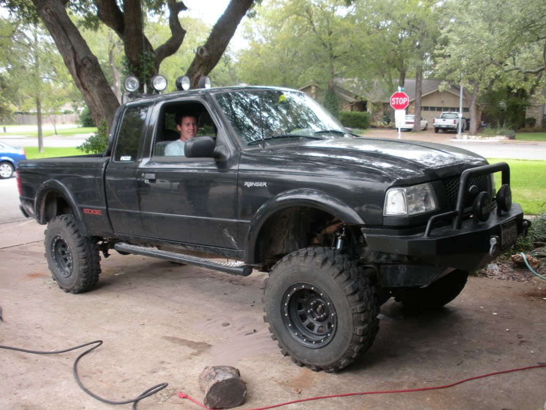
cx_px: 273
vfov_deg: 40.7
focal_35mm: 35
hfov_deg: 52.6
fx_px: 552
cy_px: 205
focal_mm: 6.3
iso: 98
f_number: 3.5
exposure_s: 1/59.6
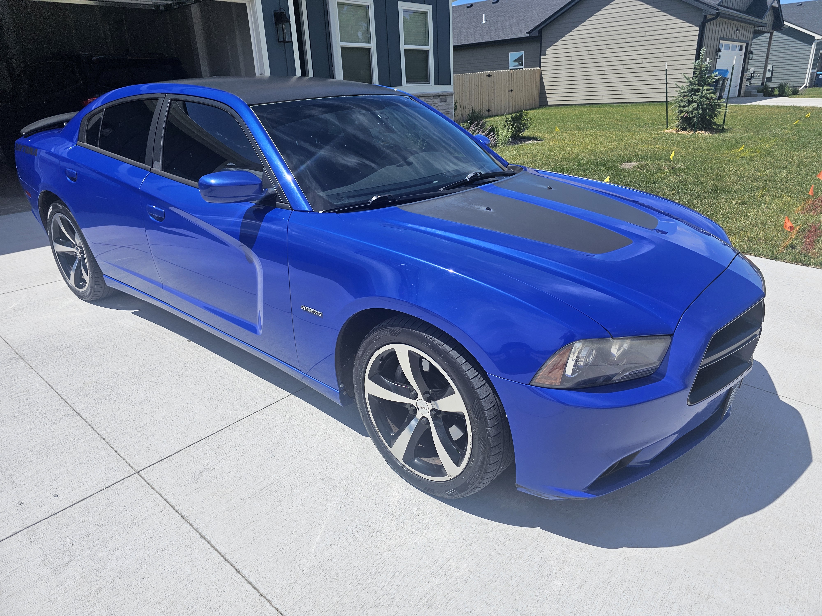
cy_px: 308
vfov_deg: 58.9
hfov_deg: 73.9
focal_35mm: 23
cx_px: 411
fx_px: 546
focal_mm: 6.3
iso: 10
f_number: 1.7
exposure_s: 1/1084
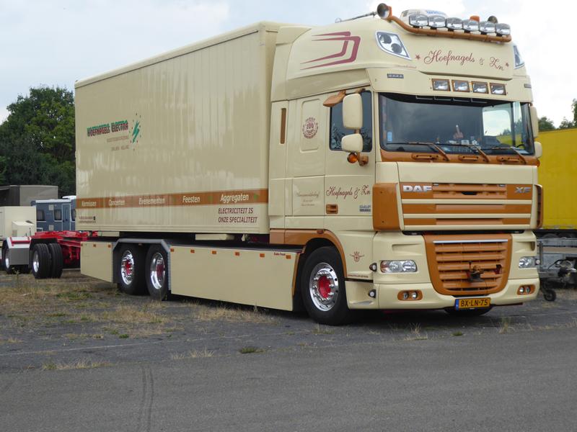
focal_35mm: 61
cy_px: 216
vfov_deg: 24.0
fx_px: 1017
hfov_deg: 31.7
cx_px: 288
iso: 100
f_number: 4.3
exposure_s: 1/200
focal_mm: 10.9
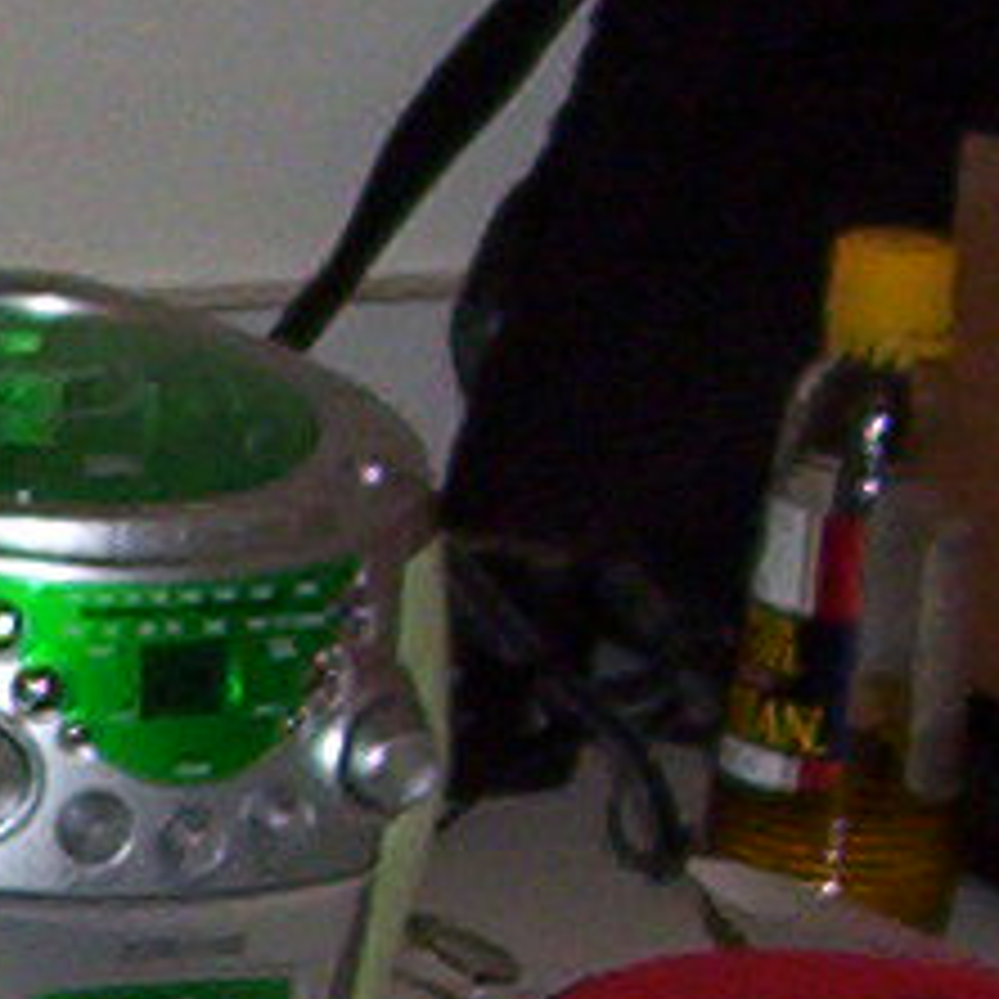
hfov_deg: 6.3
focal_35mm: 269
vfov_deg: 6.5
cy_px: 1318
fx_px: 8783
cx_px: -1296
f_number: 2.73
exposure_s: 1/60
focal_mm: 5.77
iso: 140
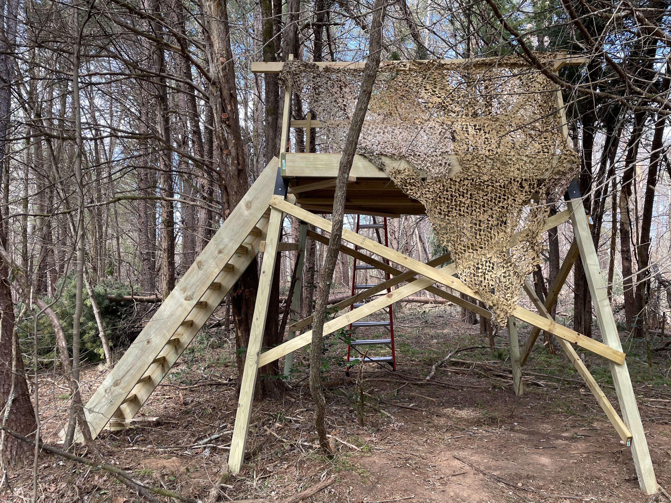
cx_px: 336
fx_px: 504
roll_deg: -0.2
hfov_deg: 67.3
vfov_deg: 53.1
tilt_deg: +4.3
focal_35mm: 26
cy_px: 252
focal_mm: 4.2
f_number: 1.6
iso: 32
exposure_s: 1/132
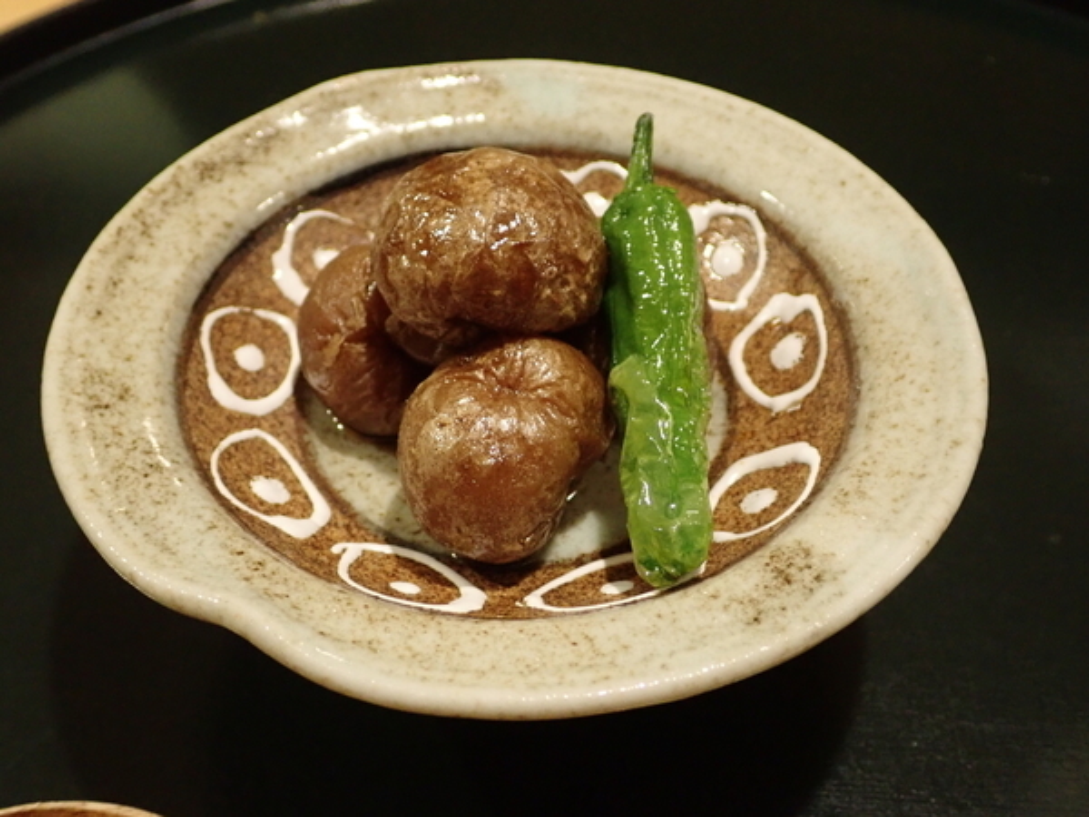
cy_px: 408
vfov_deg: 37.7
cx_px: 544
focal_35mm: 38
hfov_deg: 49.0
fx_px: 1195
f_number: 2.7
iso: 800
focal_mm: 6.86
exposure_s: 1/30
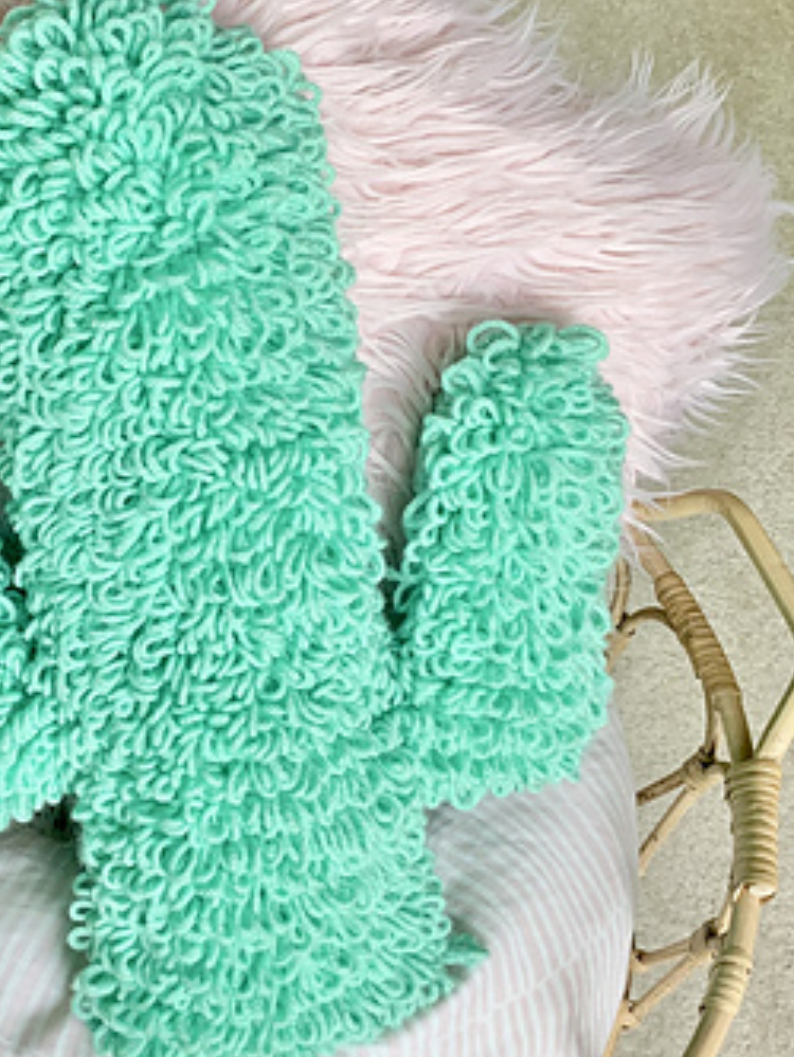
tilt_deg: -61.4
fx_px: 1528
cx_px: 159
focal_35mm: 50
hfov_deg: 28.5
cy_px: 505
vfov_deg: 38.2
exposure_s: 1/84
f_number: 1.8
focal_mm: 4.25
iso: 100
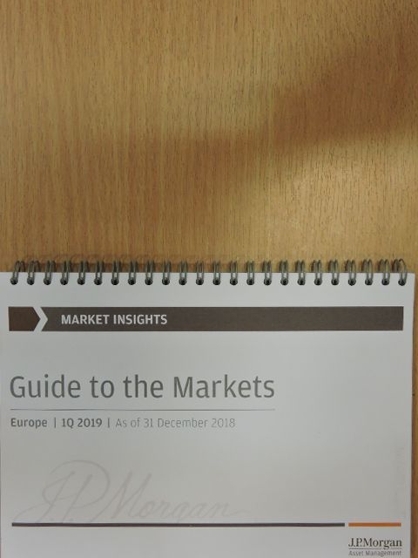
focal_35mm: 50
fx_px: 805
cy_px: 279
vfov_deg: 38.2
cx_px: 209
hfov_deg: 29.1
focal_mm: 9
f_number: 4
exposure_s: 1/60
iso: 640
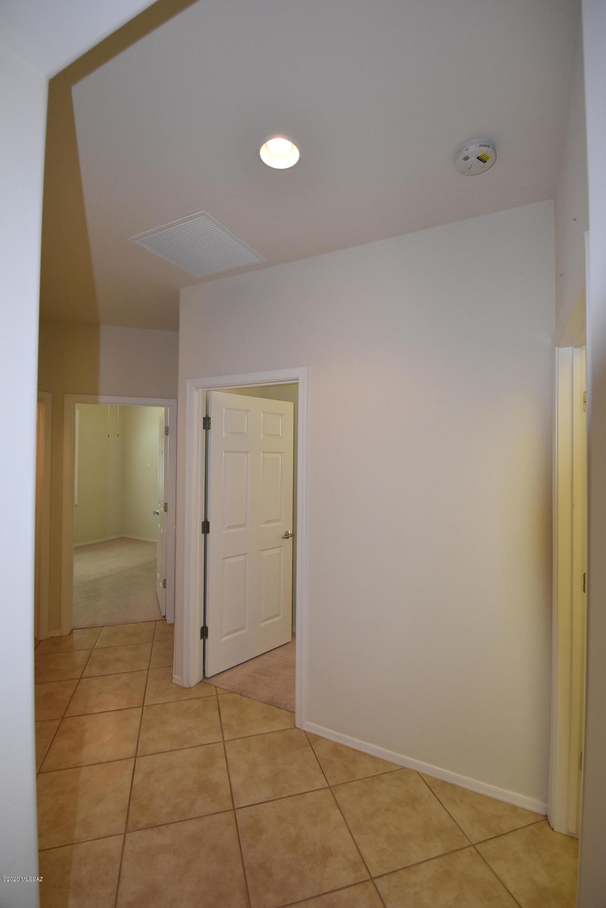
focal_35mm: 15
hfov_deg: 77.4
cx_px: 303
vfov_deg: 100.4
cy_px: 454
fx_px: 378
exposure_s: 1/100
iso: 800
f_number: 5
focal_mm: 10
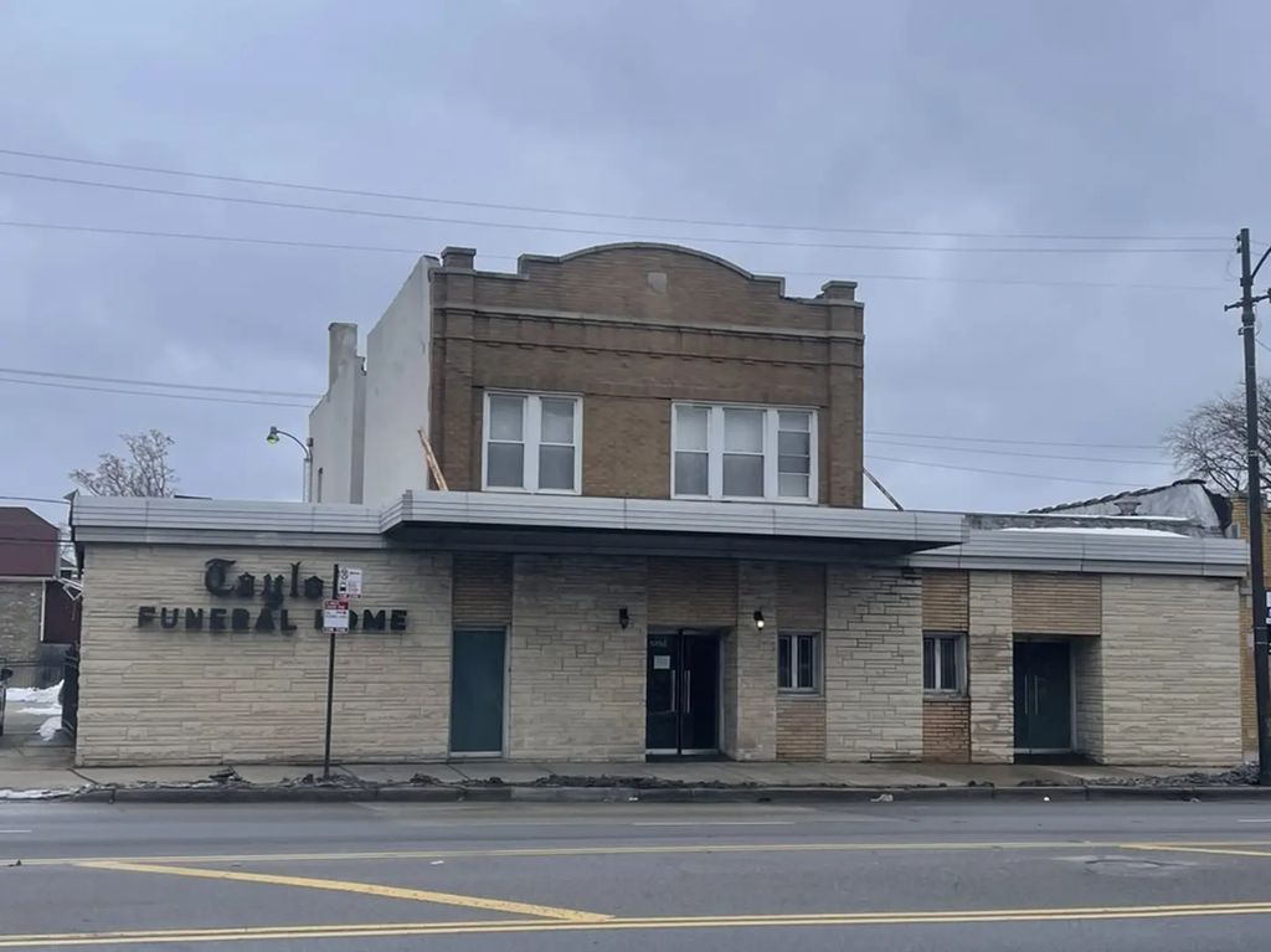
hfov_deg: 69.4
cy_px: 476
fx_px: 917
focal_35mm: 25
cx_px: 636
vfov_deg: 54.8
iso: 32
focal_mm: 5.1
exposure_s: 1/887
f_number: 1.6
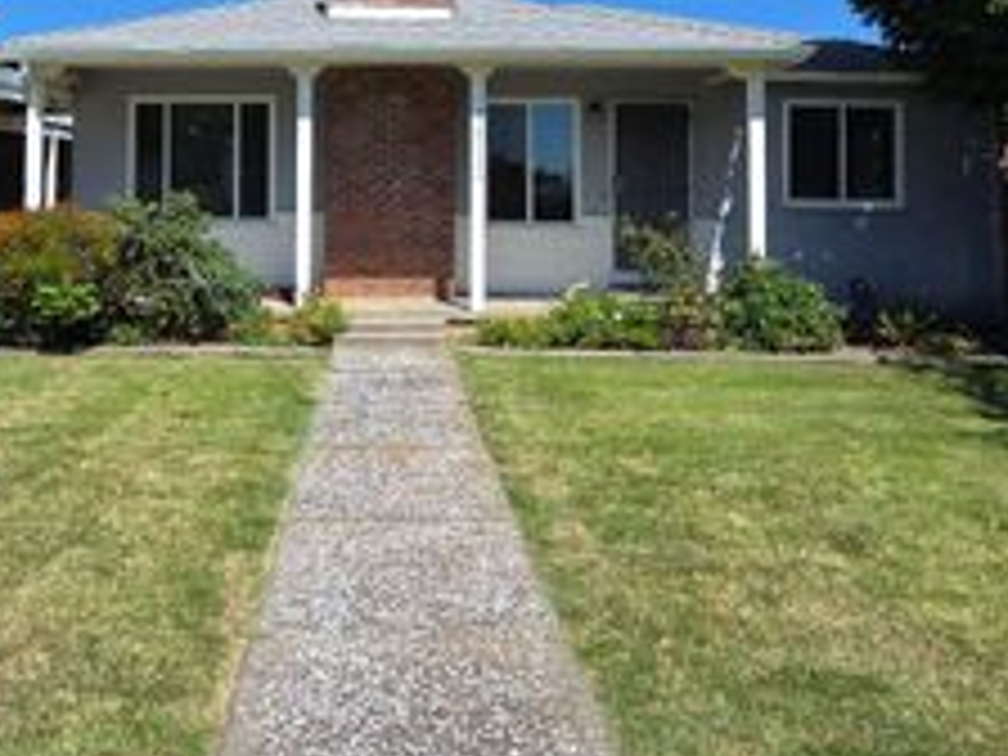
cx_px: 342
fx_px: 844
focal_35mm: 29
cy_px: 191
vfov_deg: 46.5
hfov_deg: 60.3
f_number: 2.2
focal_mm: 2.2
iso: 50
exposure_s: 1/2321
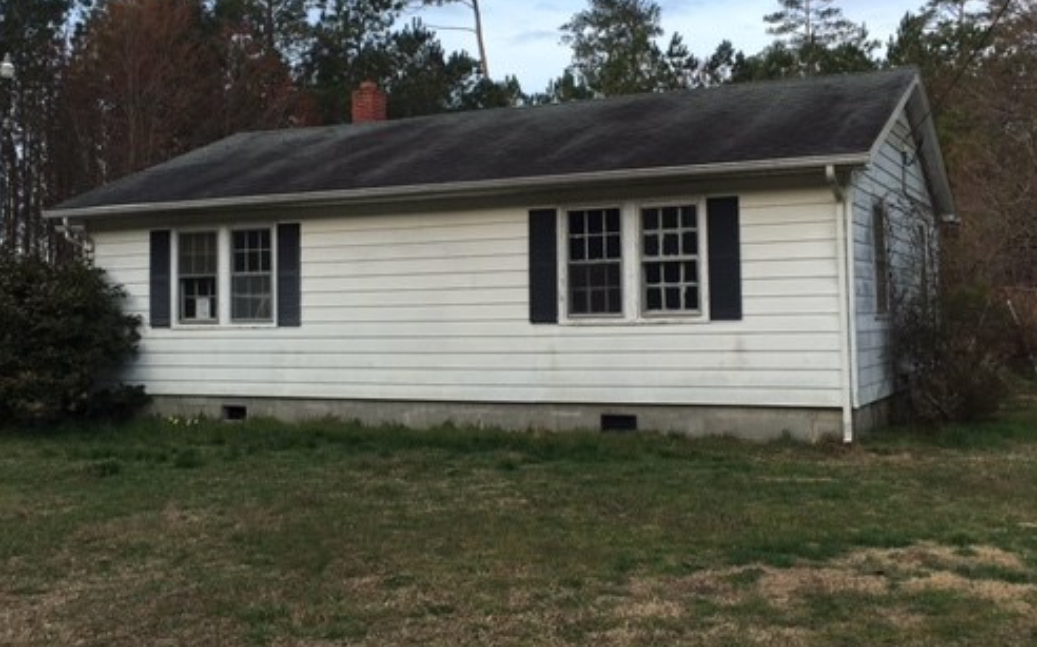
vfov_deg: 31.8
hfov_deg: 49.3
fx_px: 1130
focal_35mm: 40
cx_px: 527
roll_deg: +0.7
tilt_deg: +0.2
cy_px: 244
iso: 25
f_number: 2.2
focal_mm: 4.15
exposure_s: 1/725
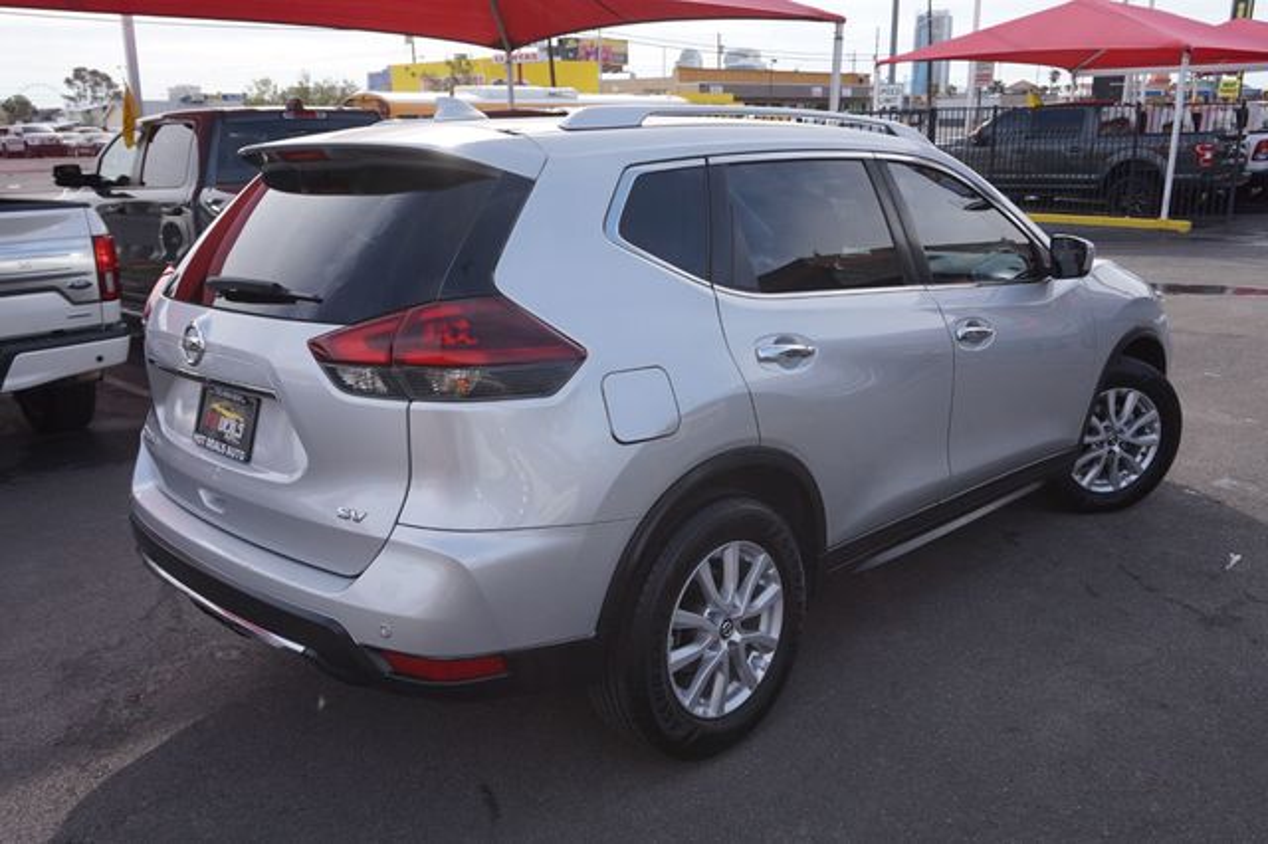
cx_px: 634
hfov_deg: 62.0
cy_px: 422
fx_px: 1056
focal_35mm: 30
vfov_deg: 43.6
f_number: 6.3
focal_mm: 20
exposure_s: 1/160
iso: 100
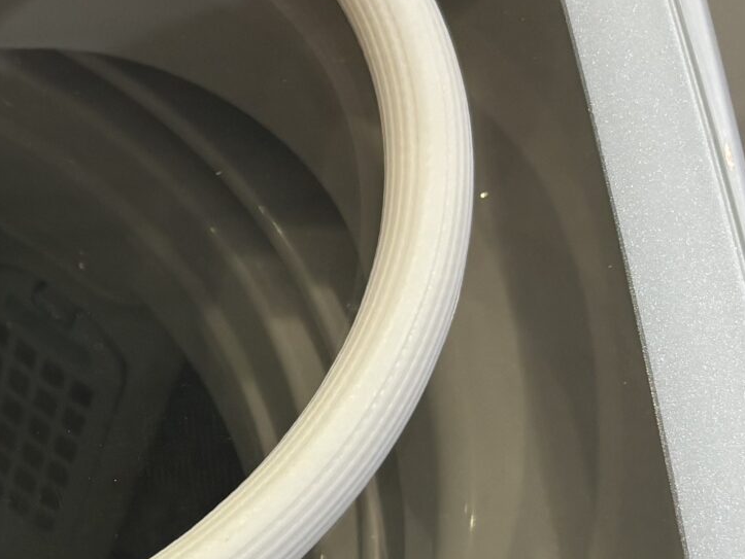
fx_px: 1981
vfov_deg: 16.0
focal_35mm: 92
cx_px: -274
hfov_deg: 19.3
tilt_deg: -62.3
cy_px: 435
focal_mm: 5.96
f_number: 1.6
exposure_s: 1/100
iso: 125
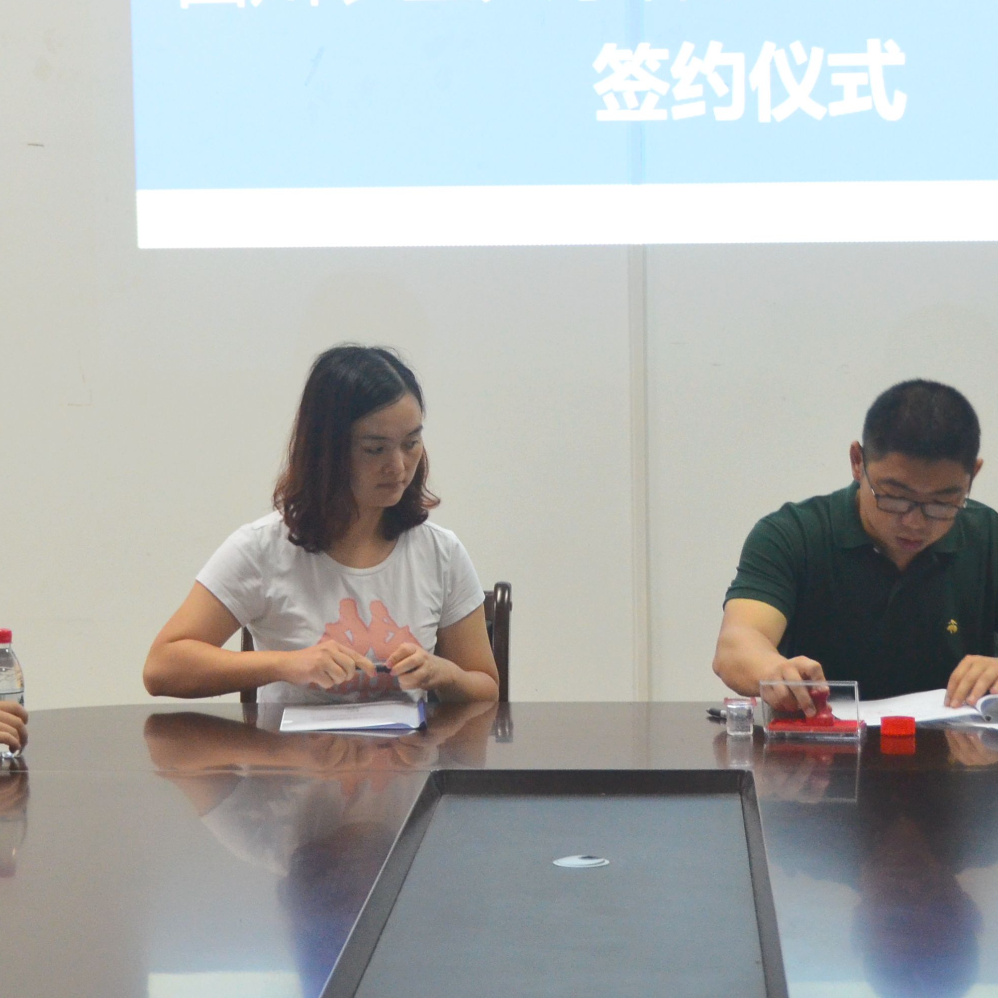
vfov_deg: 17.2
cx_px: 557
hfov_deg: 17.2
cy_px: 452
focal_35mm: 101
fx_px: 3294
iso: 1600
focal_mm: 32
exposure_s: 1/60
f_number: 4.2
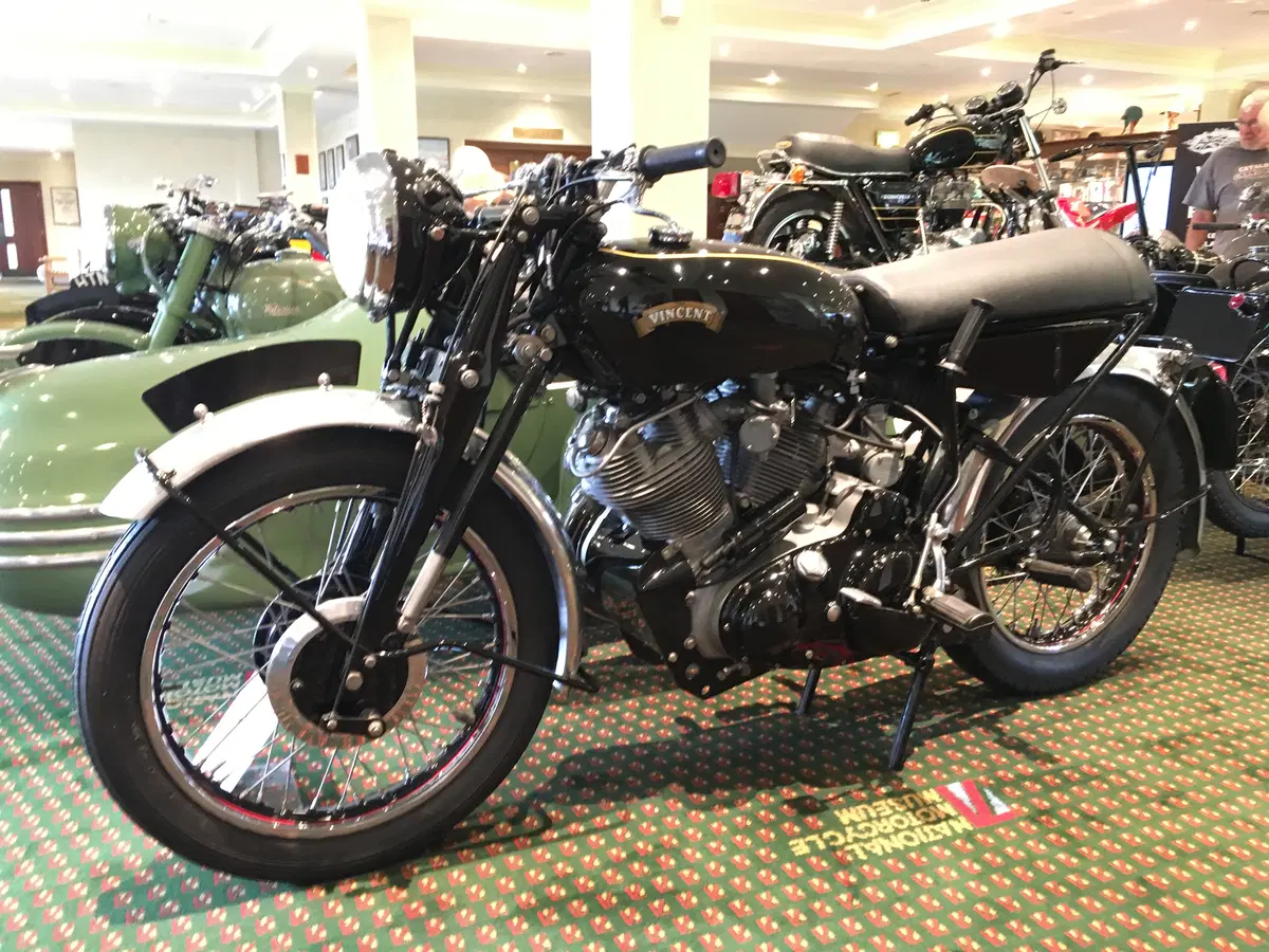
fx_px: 1063
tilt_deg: -11.1
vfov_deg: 48.2
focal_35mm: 29
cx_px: 634
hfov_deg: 61.7
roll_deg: +0.1
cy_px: 476
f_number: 2.2
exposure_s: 1/17
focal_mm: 4.15
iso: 400
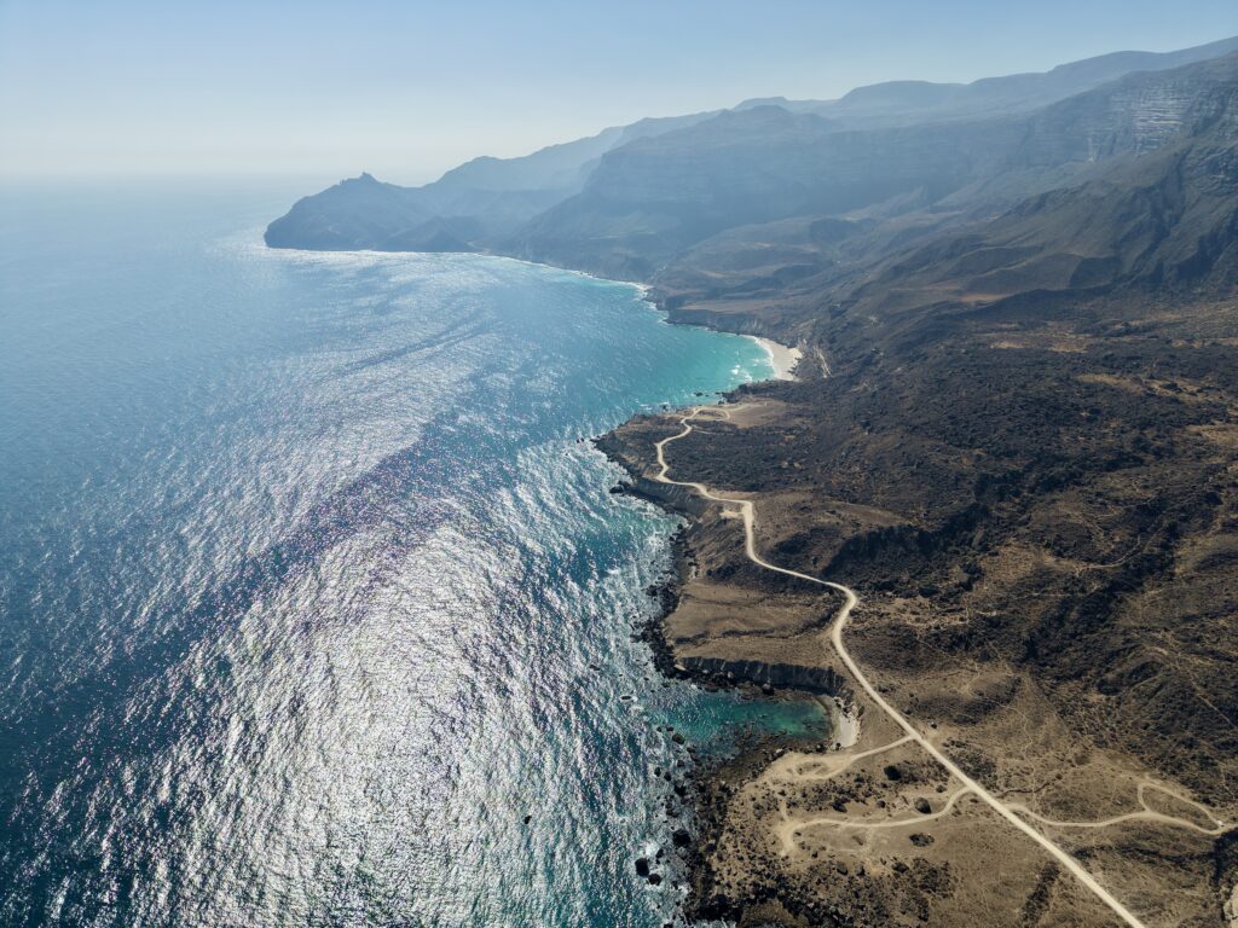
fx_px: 858
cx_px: 619
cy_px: 464
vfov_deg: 56.8
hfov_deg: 71.6
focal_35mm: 24
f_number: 1.8
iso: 200
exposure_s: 1/8000
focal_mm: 8.67
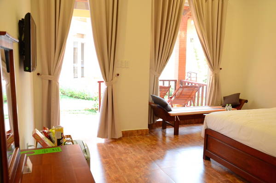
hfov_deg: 57.3
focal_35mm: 33
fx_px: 253
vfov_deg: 39.8
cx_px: 138
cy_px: 92
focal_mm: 22
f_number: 5.6
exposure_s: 1/20
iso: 1250
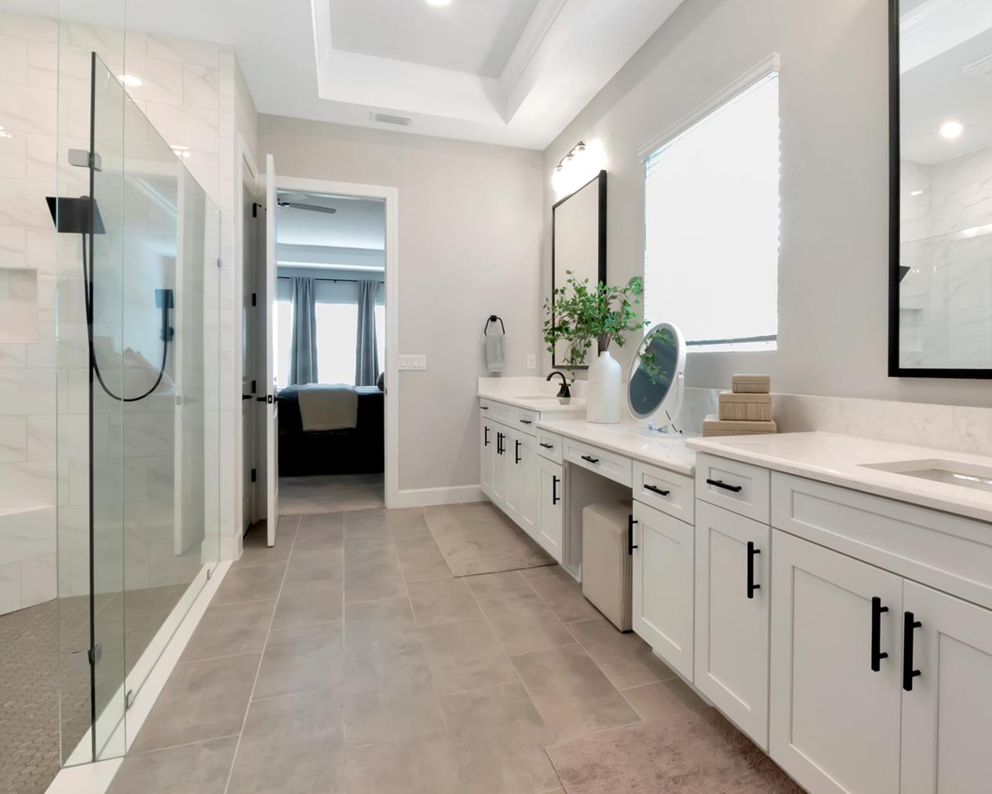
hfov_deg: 80.6
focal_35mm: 20
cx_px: 596
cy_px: 379
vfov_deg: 69.2
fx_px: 575
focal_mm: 11
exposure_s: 1/3
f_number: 18
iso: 800
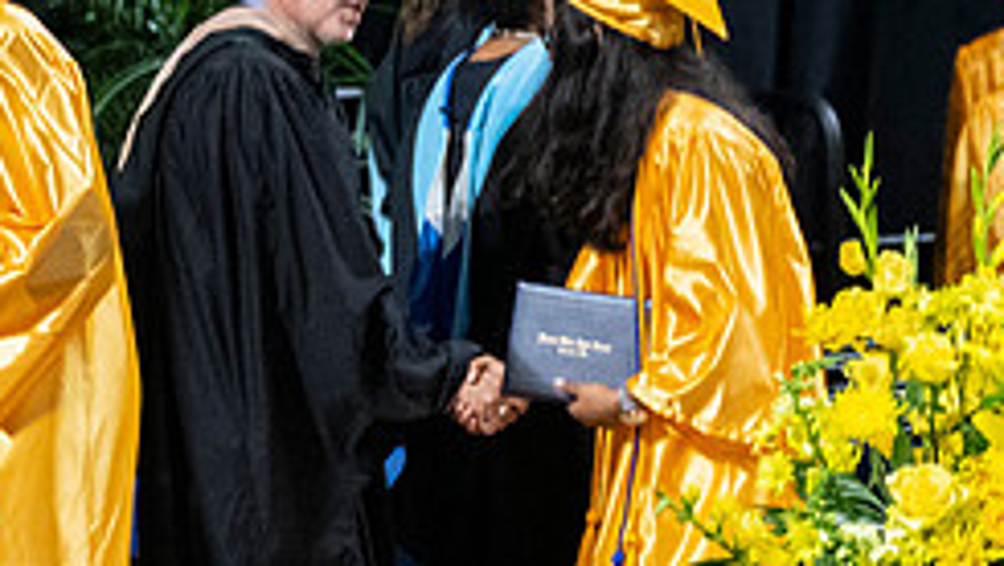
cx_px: 588
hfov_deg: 2.2
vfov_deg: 1.2
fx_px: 26737
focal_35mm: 1004
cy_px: 532
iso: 2000
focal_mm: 200
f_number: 4
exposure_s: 1/200
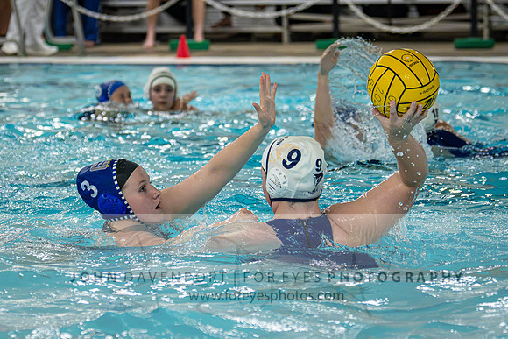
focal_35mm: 192
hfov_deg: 10.7
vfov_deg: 7.2
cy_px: 170
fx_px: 2712
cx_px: 173
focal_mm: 112
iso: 14400
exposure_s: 1/1000
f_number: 4
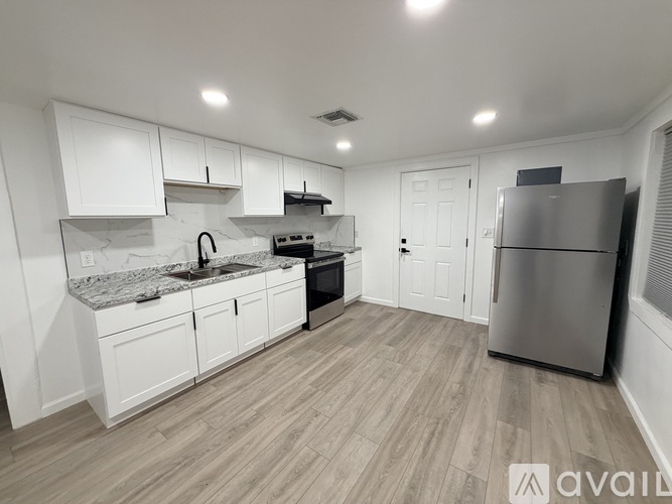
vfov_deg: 85.7
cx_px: 336
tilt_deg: -7.4
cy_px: 252
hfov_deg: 102.1
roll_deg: +1.1
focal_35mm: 14
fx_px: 272
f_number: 2.2
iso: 250
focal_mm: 2.22
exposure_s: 1/120
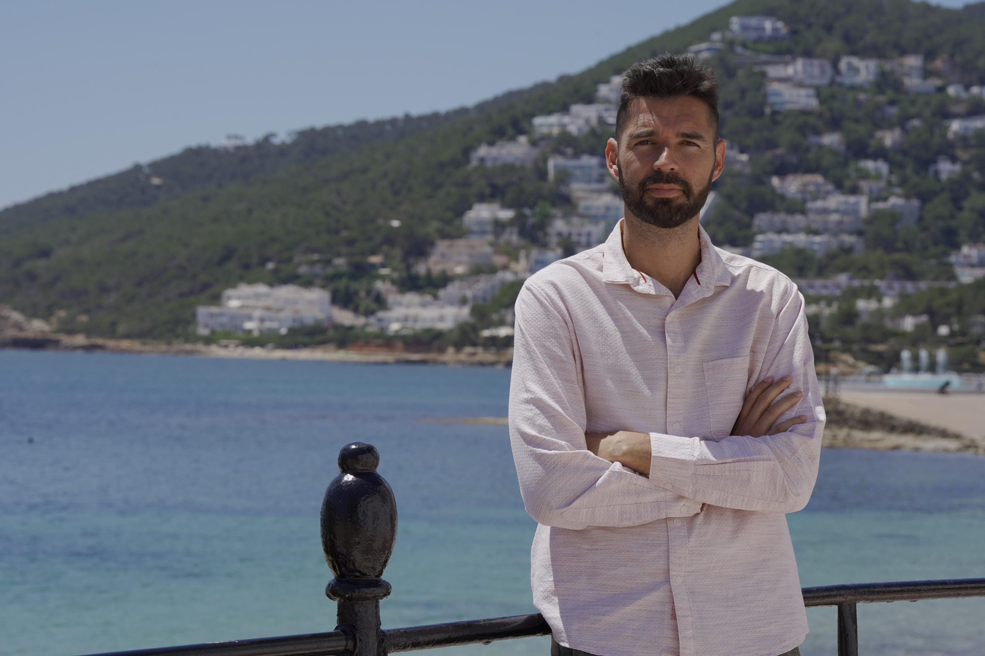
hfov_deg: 18.6
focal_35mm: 110
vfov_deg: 12.5
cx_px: 492
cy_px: 328
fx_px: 3009
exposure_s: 1/640
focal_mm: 110
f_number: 11
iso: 500
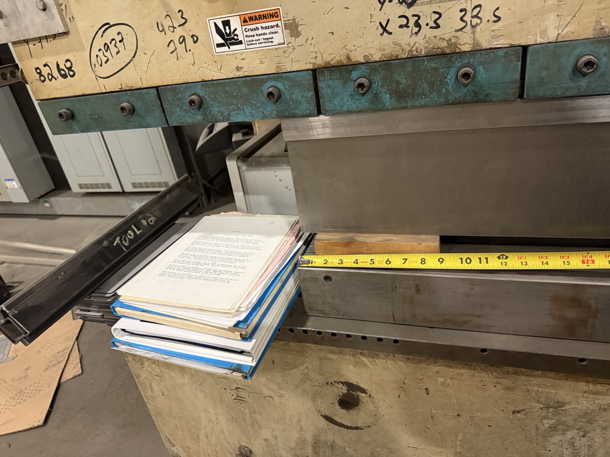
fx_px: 423
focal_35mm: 24
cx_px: 305
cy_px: 228
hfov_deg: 71.6
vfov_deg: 56.8
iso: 800
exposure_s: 1/40
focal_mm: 6.76
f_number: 1.78
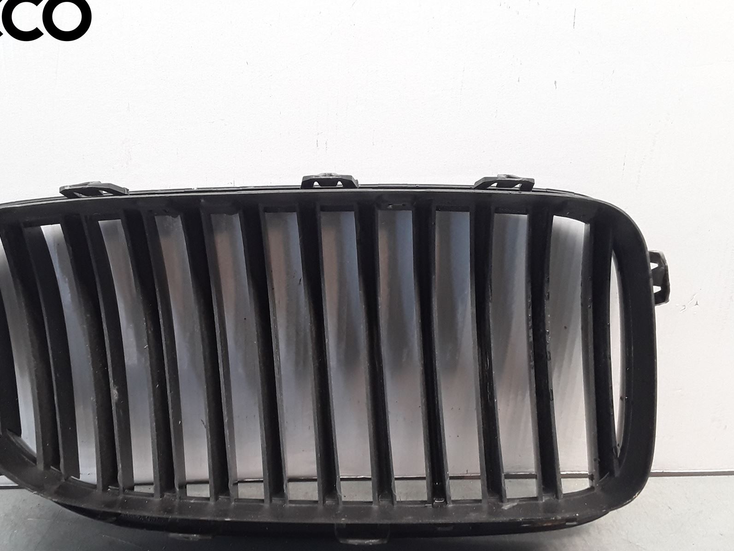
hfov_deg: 50.9
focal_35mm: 36
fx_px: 763
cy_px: 345
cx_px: 280
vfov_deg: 39.4
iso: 80
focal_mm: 2.91
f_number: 1.9
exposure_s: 1/50
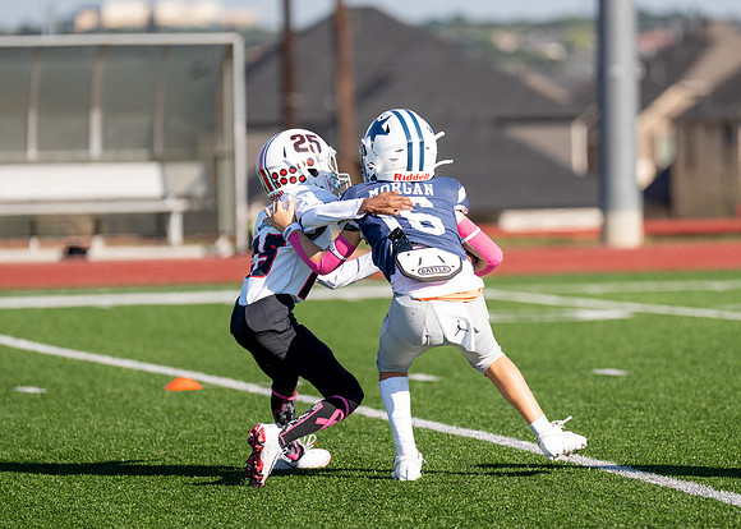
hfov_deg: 6.2
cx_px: 392
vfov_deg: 4.4
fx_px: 6833
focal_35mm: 325
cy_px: 275
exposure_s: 1/5000
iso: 320
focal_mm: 200
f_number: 2.8
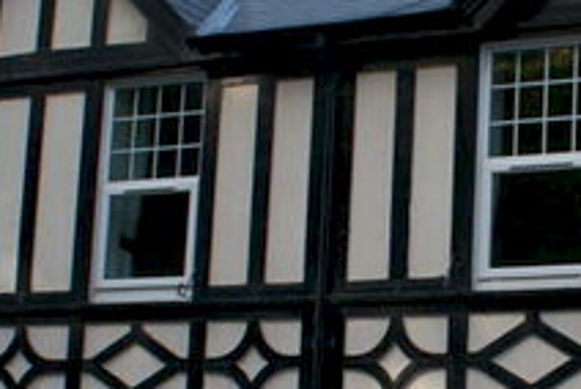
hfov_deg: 20.1
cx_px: 545
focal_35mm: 99
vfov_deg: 13.8
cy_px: 331
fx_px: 1600
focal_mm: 20
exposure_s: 1/80
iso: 100
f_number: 8
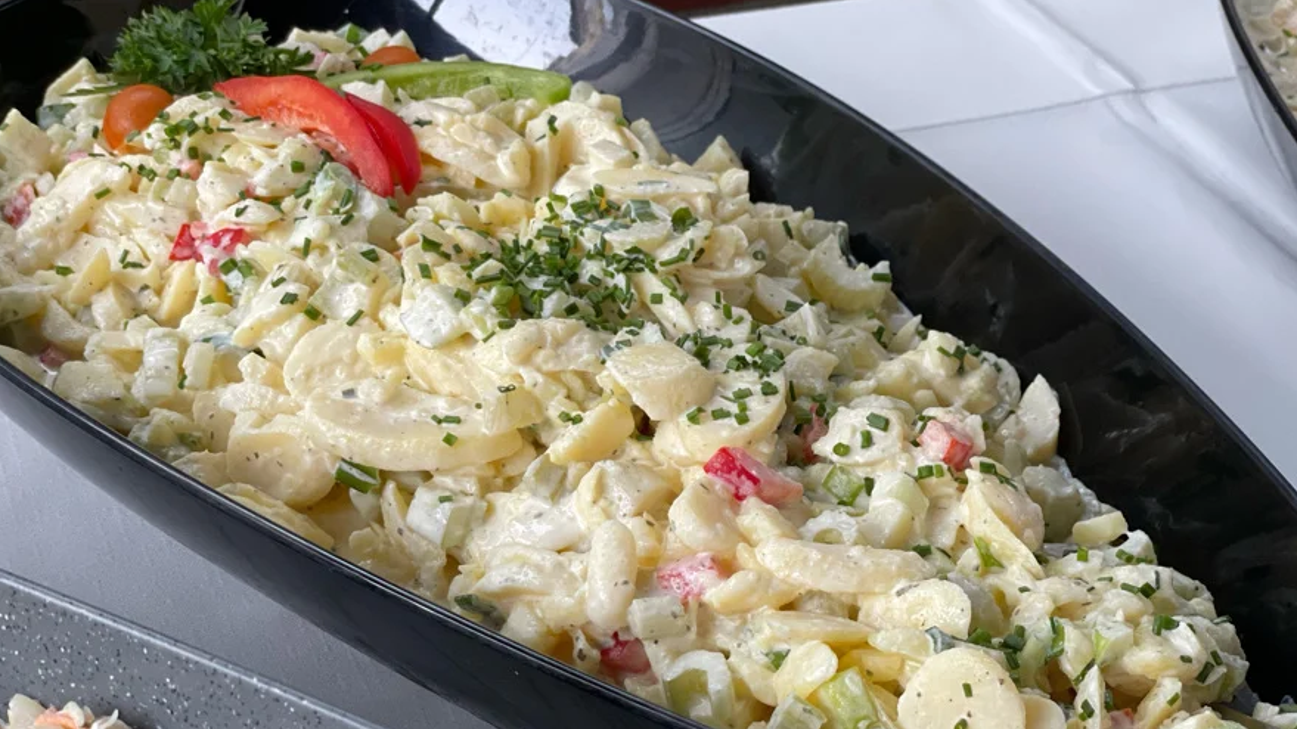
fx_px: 2269
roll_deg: -1.7
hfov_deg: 31.9
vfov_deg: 18.2
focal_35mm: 66
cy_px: 508
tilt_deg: -34.8
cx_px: 661
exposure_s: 1/122
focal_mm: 6
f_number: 2
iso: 125
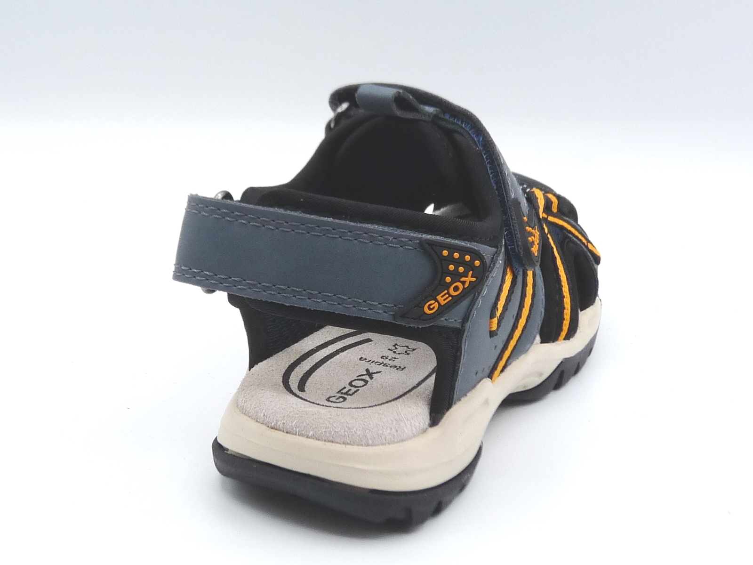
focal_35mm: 62
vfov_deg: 23.7
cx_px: 376
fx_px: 1349
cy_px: 282
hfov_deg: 31.2
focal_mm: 6.2
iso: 100
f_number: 4.5
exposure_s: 1/250
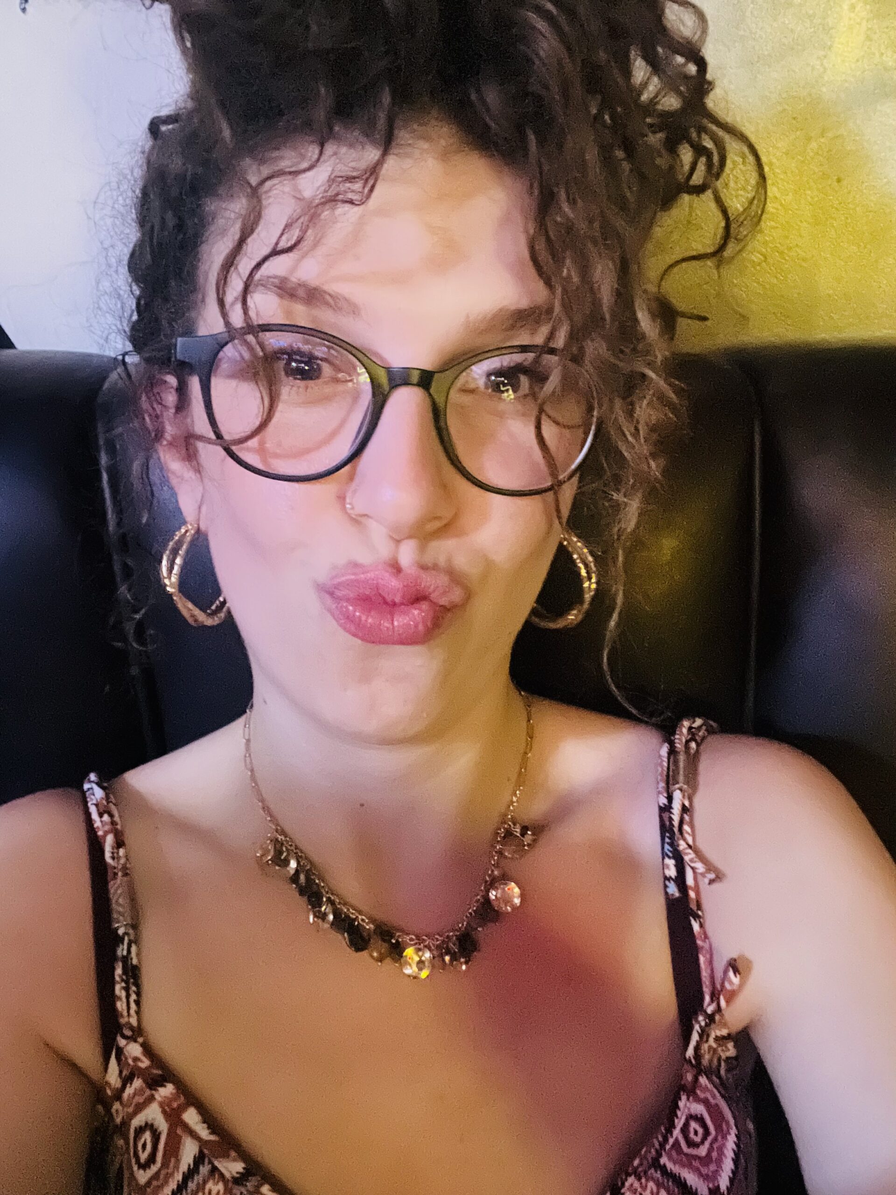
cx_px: 448
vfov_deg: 60.0
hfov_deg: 46.8
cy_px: 598
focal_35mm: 30
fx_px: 1035
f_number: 2.2
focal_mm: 2.71
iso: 3200
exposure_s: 1/15
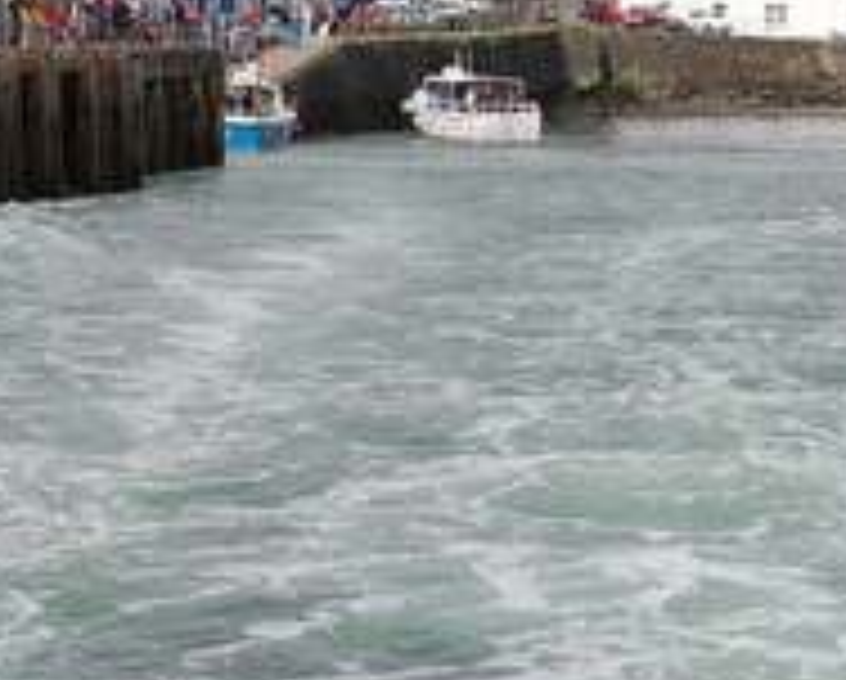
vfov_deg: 7.0
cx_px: 693
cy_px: -101
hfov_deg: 8.7
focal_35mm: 220
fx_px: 5517
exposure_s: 1/400
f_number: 11
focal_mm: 46
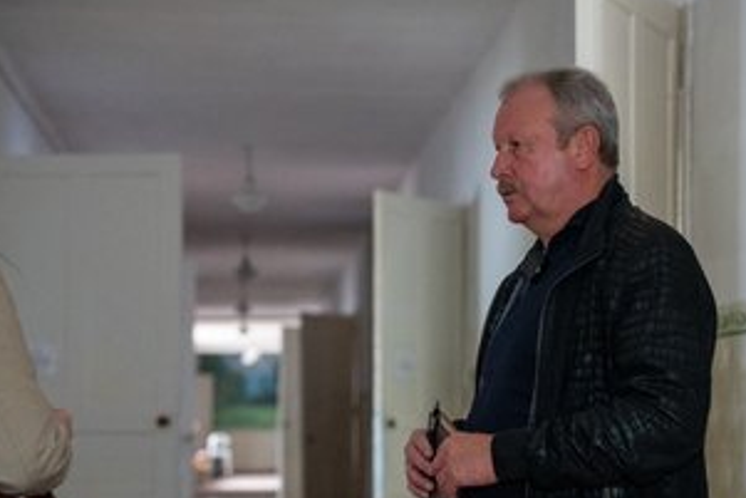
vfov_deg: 13.4
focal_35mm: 102
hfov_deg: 20.0
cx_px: 403
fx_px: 2115
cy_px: 303
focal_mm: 75
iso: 12800
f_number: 4
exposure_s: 1/160
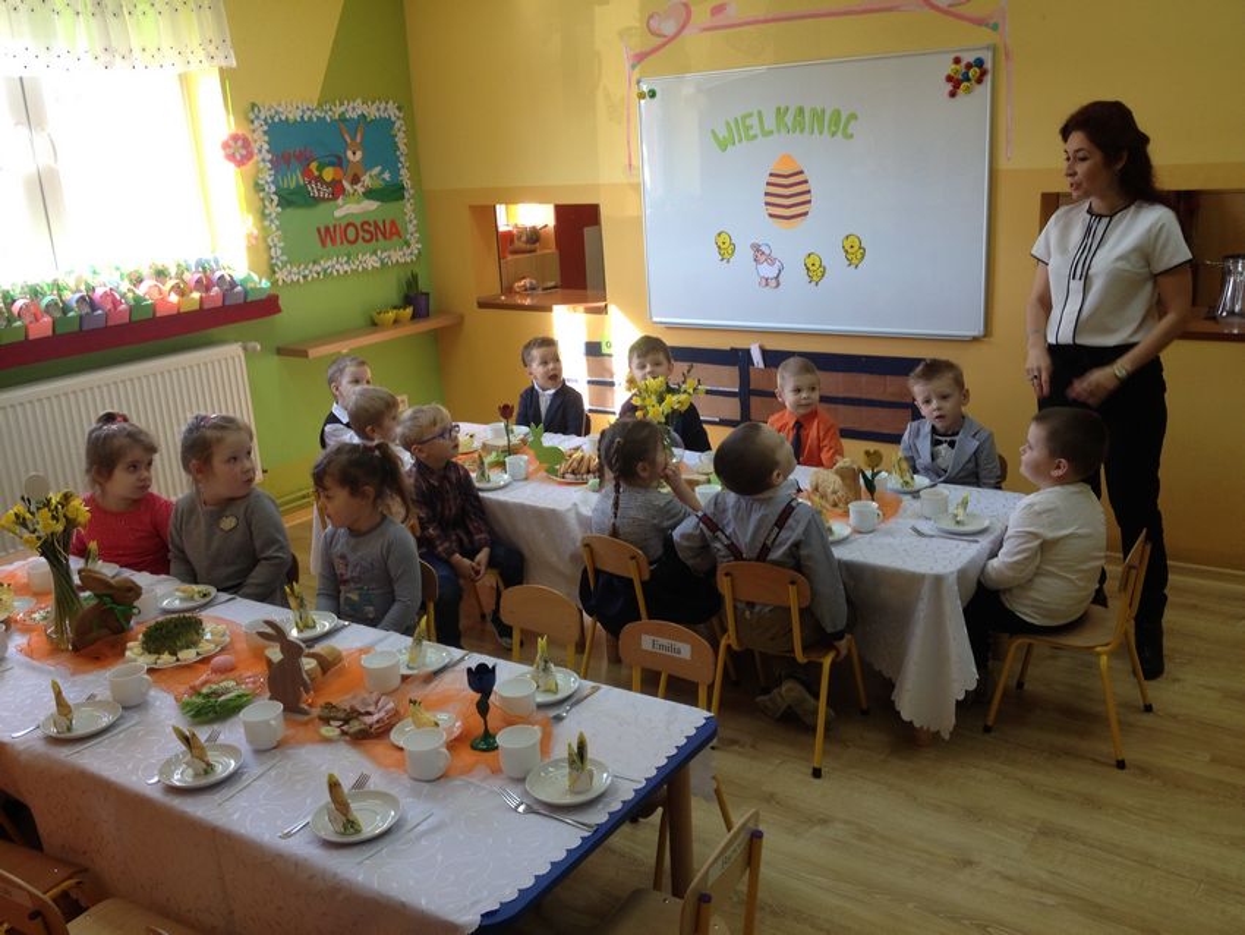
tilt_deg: -18.6
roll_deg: +3.1
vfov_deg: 40.7
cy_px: 468
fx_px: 1259
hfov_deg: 52.6
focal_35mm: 35
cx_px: 622
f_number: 2.4
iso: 50
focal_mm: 4.28
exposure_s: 1/40
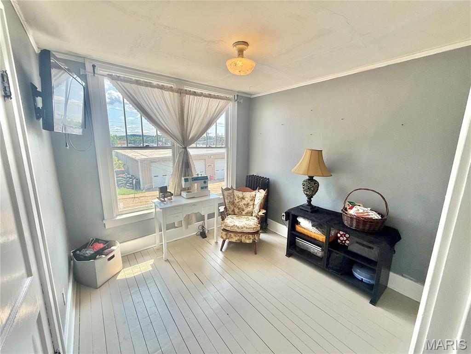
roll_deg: -0.7
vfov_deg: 85.7
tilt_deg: -10.7
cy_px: 177
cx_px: 236
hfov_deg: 102.1
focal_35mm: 14
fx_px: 190
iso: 64
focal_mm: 2.22
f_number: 2.2
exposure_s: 1/506
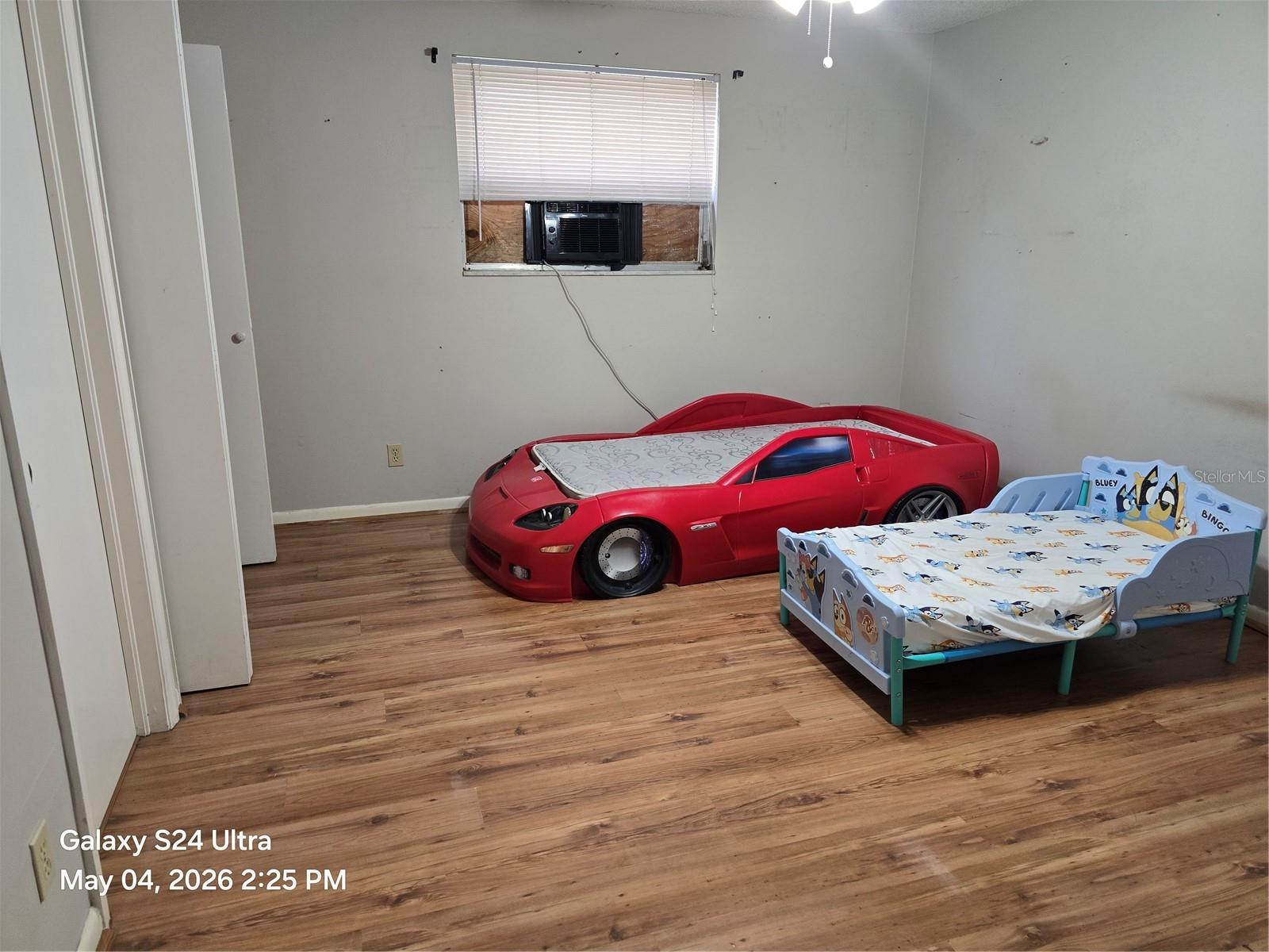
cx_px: 634
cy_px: 476
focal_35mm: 23
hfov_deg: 73.9
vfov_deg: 58.9
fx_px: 843
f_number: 1.7
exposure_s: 1/120
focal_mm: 6.3
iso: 250
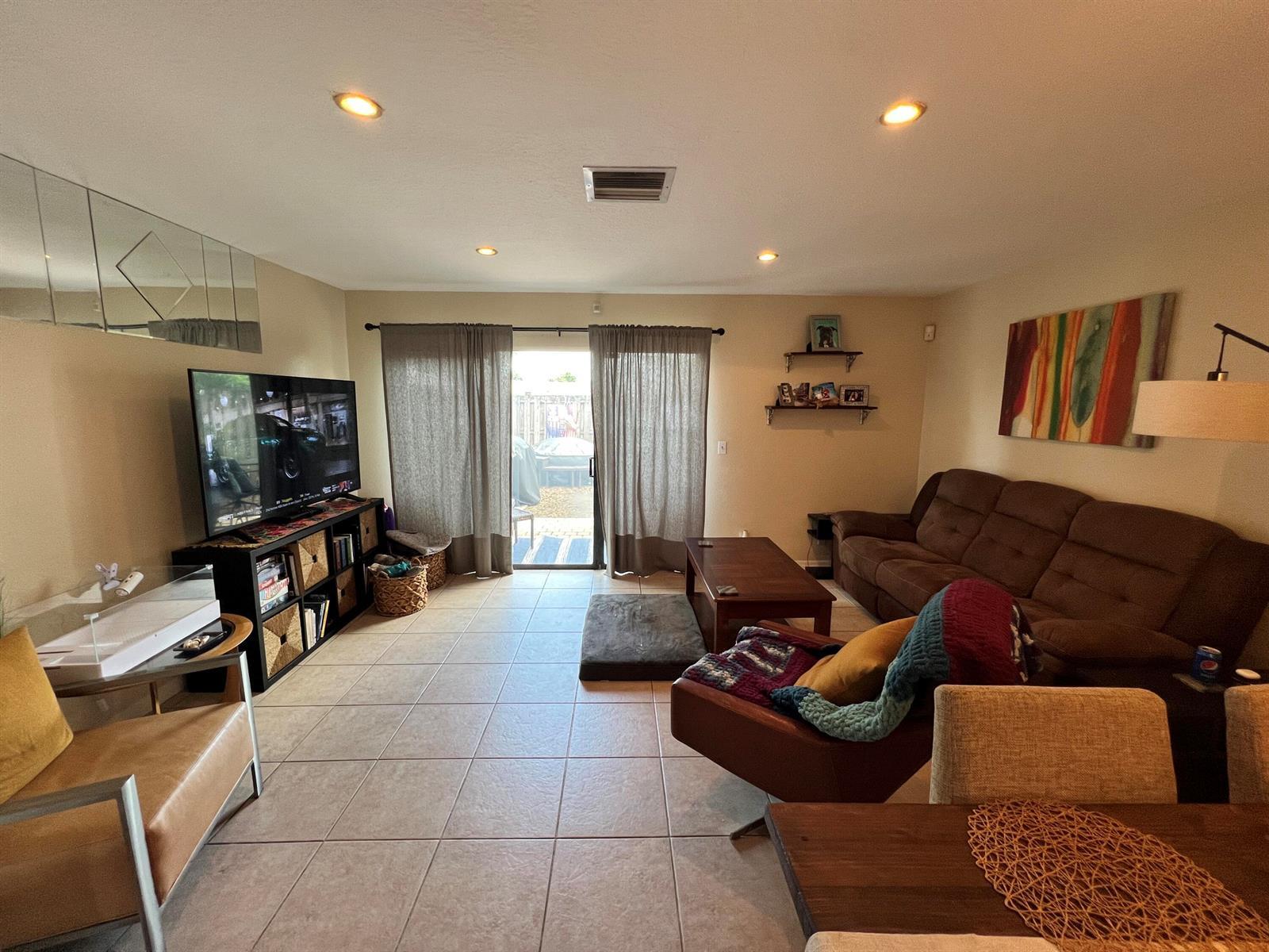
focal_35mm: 13
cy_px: 476
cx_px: 634
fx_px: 477
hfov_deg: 106.2
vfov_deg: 89.9
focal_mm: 1.57
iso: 160
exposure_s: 1/120
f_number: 1.8
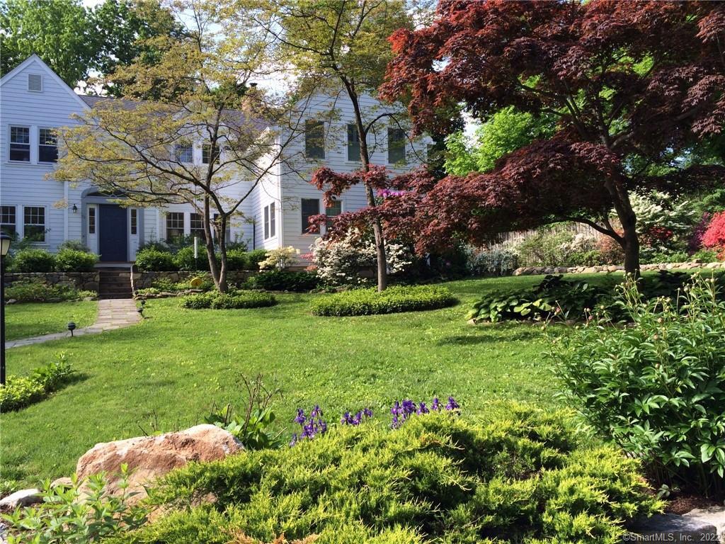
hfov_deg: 60.0
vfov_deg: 46.8
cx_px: 362
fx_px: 628
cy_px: 272
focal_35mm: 30
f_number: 2.2
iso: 32
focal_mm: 4.12
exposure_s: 1/604
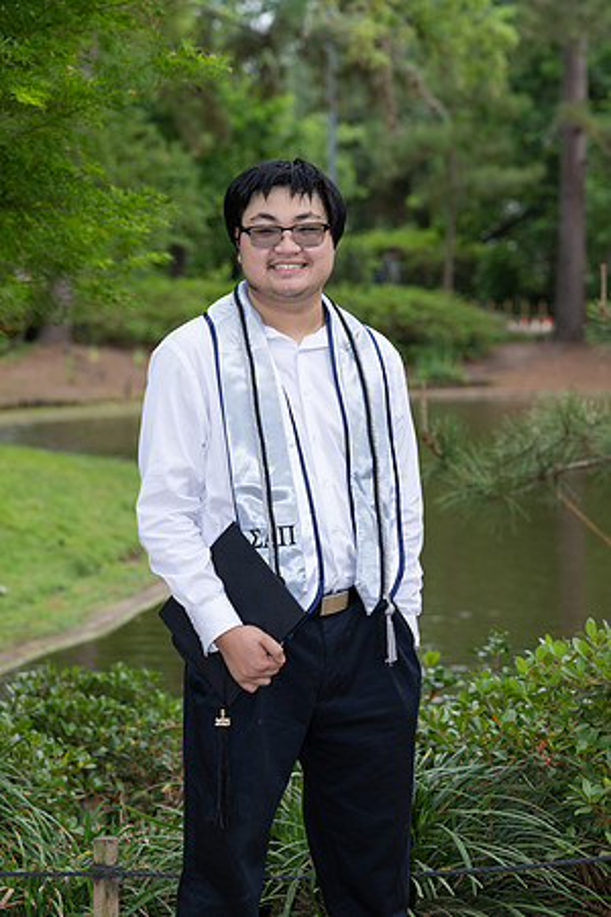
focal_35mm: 105
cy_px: 458
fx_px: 2673
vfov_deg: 19.5
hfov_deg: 13.0
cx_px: 306
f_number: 5.6
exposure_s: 1/200
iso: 200
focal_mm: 105
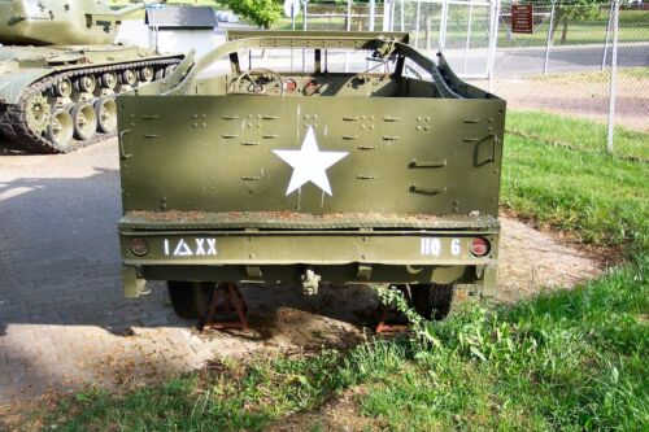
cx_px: 324
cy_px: 216
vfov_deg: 35.0
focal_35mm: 38
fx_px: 685
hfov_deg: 50.7
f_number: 2.8
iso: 120
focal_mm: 8
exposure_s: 1/250
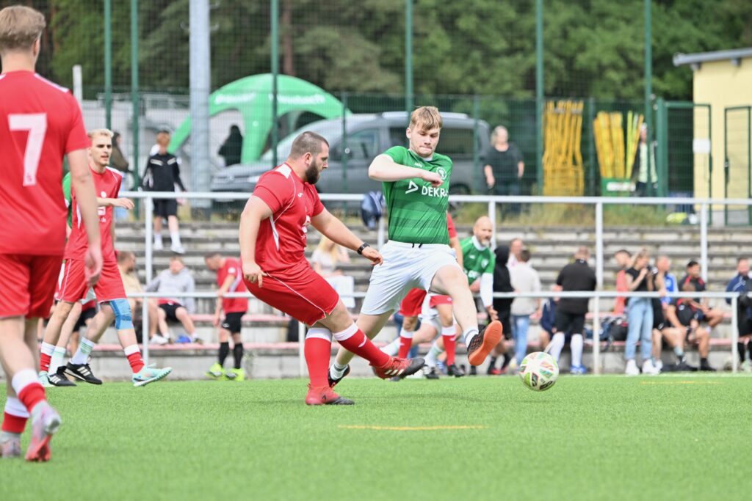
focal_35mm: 260
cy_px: 250
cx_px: 376
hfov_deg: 7.9
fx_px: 5432
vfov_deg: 5.3
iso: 640
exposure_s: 1/1600
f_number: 5.6
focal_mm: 260
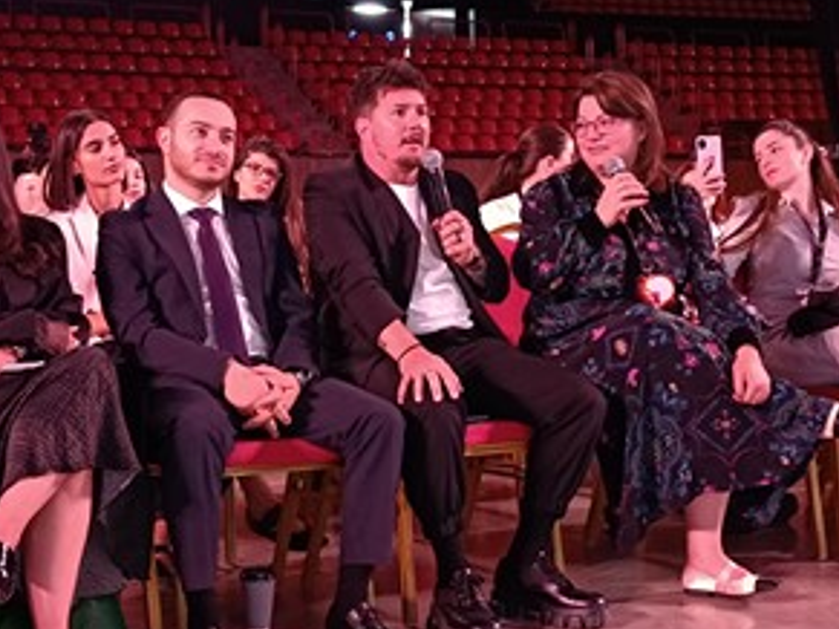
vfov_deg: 42.9
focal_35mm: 33
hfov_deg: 55.4
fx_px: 800
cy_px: 340
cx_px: 415
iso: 2399
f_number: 1.65
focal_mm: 6.14
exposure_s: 1/25
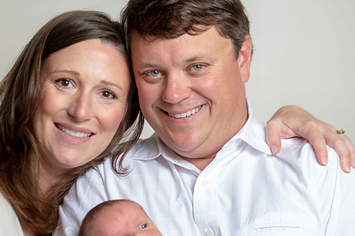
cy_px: 180
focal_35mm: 160
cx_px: 180
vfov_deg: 8.6
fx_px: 1577
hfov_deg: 12.8
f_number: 2.8
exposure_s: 1/200
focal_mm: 102
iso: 80
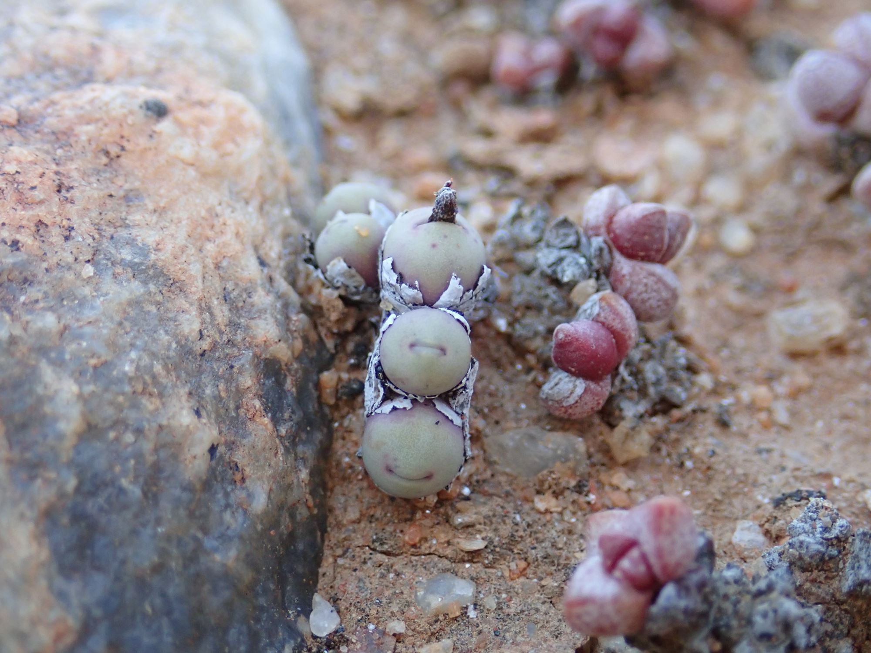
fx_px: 1636
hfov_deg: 29.8
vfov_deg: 22.6
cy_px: 326
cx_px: 436
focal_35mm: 65
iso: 500
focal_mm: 11.78
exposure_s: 1/250
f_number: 3.8
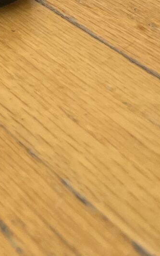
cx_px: -96
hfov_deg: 11.7
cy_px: -208
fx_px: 739
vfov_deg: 16.4
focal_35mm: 106
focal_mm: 5.1
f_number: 1.6
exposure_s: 1/121
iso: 100
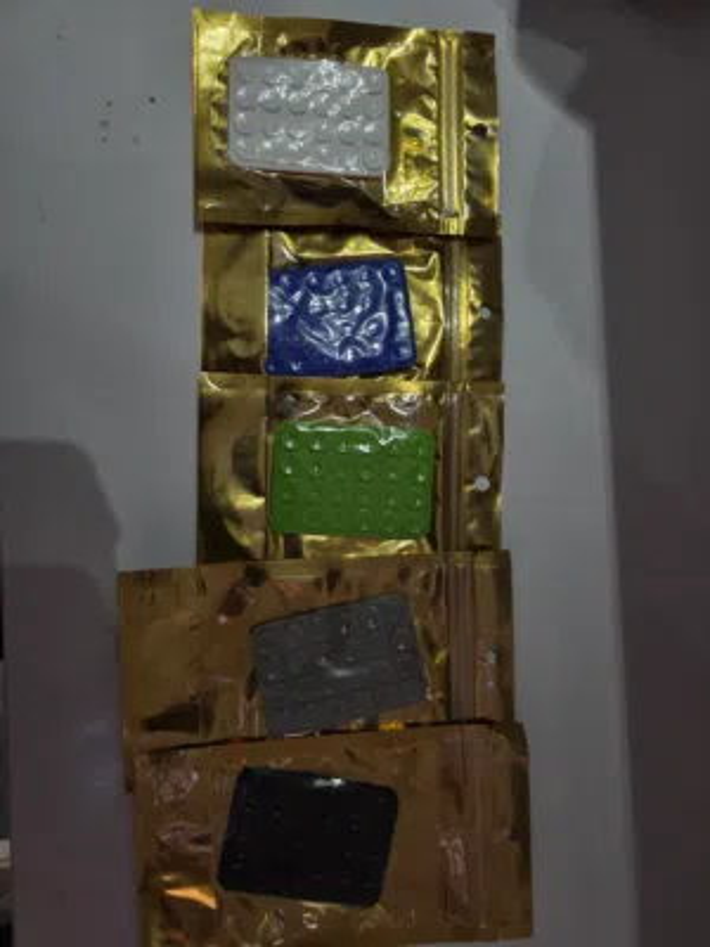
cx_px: 355
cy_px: 474
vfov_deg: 73.9
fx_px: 629
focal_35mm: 23
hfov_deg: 58.9
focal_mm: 6.3
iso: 200
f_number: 1.7
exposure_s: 1/59
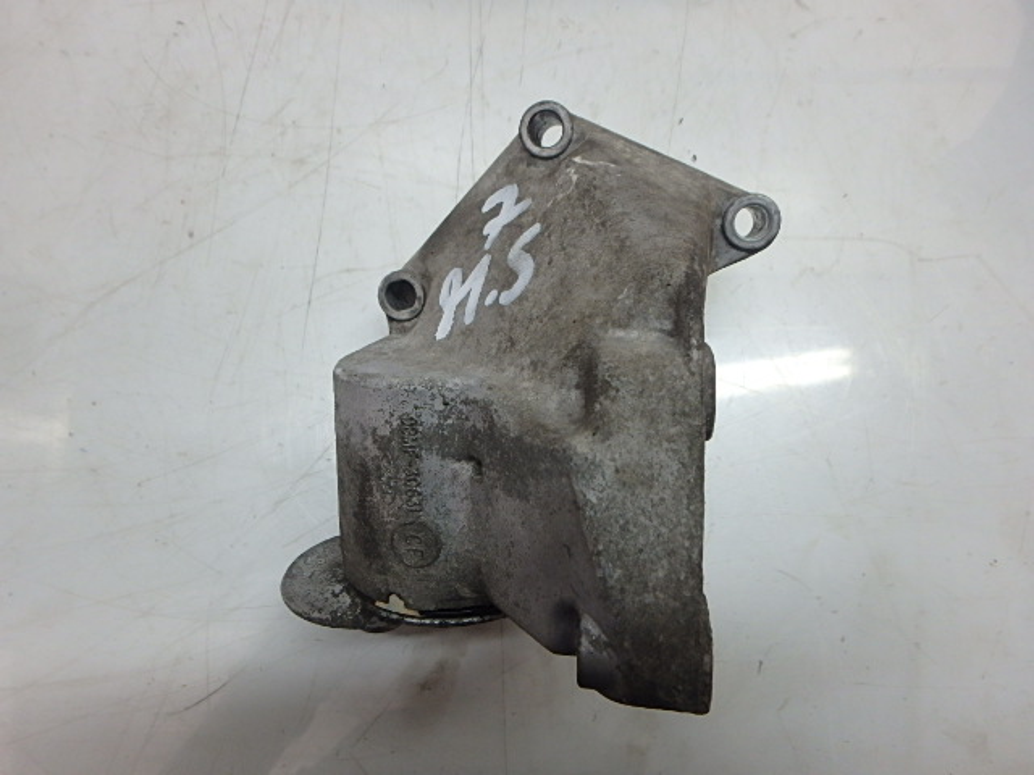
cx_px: 517
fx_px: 627
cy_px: 388
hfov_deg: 79.0
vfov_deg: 63.4
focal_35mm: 21
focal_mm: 3.7
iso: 200
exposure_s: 1/40
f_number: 3.5
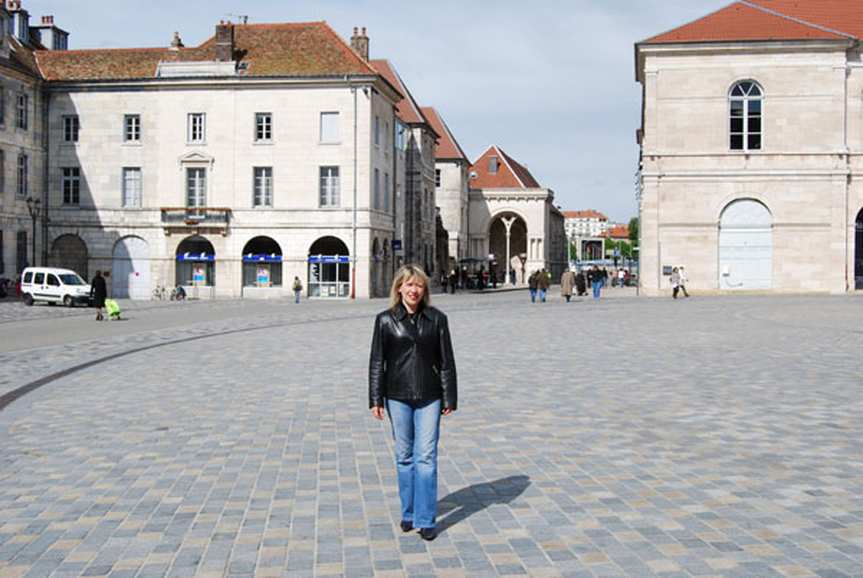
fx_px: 1080
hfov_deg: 43.5
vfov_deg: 30.0
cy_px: 289
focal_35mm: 45
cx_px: 432
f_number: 9
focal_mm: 30
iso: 100
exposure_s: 1/320
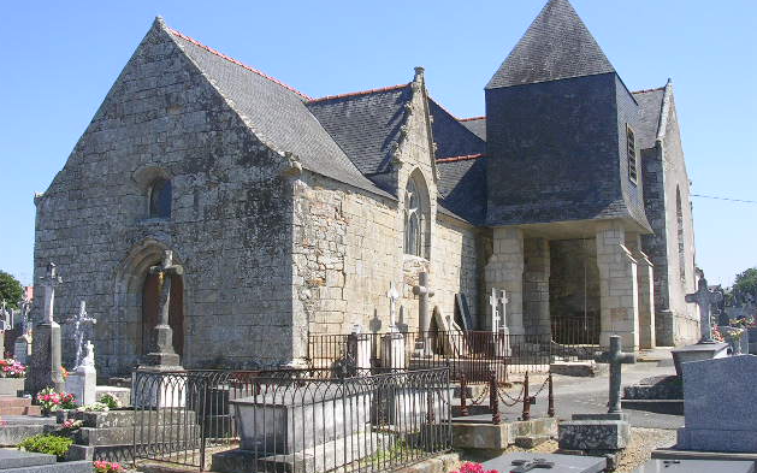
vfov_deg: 31.2
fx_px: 846
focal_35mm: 41
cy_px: 238
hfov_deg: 48.2
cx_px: 377
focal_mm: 5.8
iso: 50
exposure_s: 1/176
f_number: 5.6
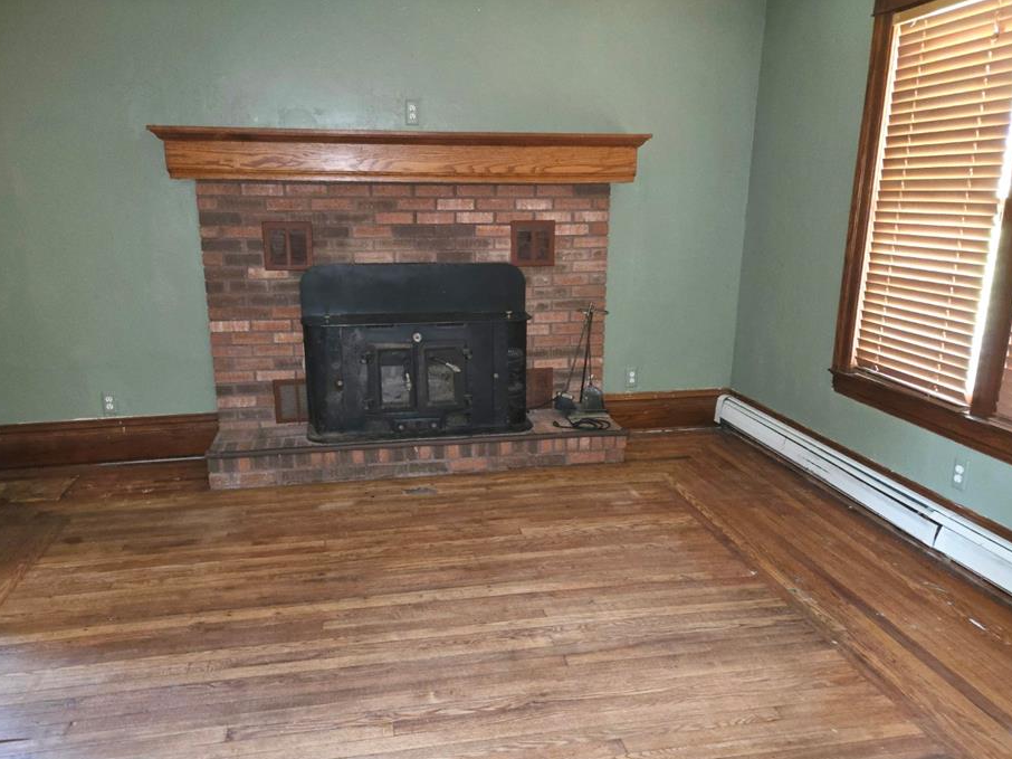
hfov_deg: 67.3
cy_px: 409
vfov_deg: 53.0
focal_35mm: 26
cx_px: 490
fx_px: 760
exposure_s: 1/12
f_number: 1.8
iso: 500
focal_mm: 5.4
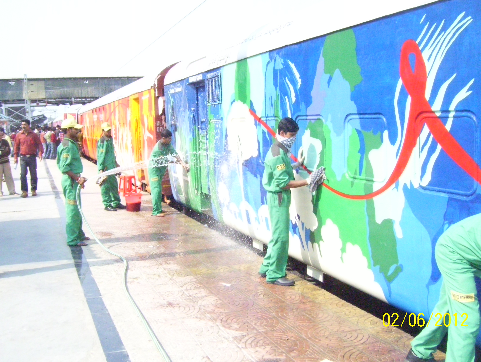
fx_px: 515
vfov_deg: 38.8
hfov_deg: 50.1
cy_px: 178
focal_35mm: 37
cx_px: 246
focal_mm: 6
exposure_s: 1/1250
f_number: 4.8
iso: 1250
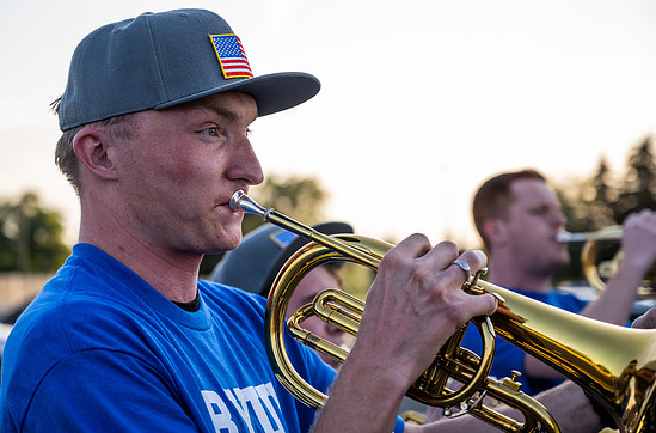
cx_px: 291
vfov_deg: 16.7
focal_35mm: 81
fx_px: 1471
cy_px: 182
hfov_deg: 25.1
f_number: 4
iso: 125
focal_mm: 70
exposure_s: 1/250
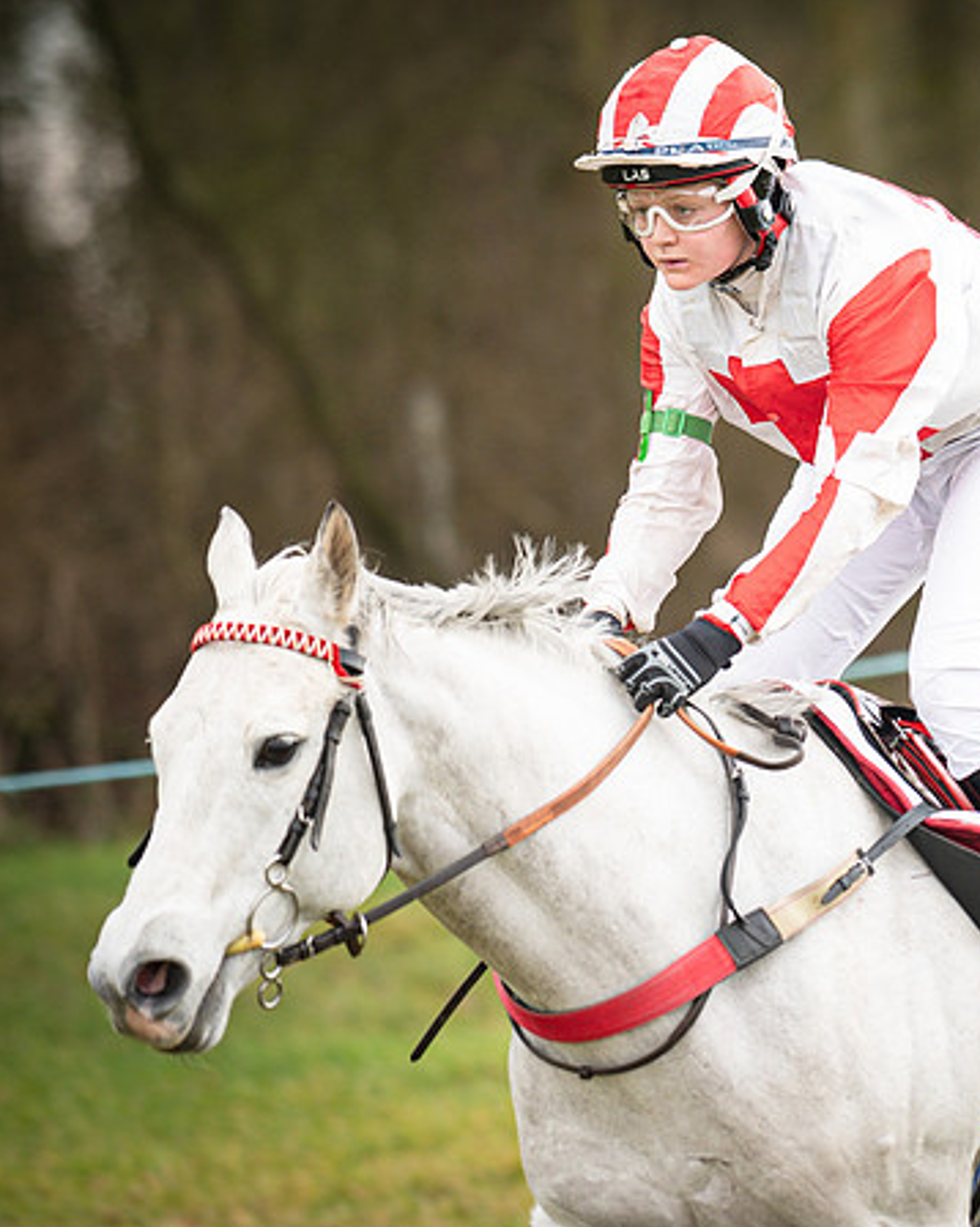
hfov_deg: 4.4
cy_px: 642
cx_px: 1134
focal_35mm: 353
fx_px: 12807
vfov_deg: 5.5
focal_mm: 135
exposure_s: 1/1000
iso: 250
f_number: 1.8
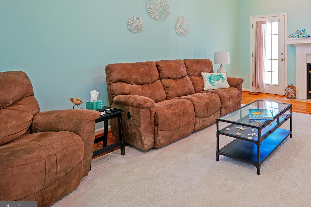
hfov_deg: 66.3
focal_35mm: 25
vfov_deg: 48.9
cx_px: 240
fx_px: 216
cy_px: 47
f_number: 2.8
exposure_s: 1/30
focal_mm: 10
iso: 125
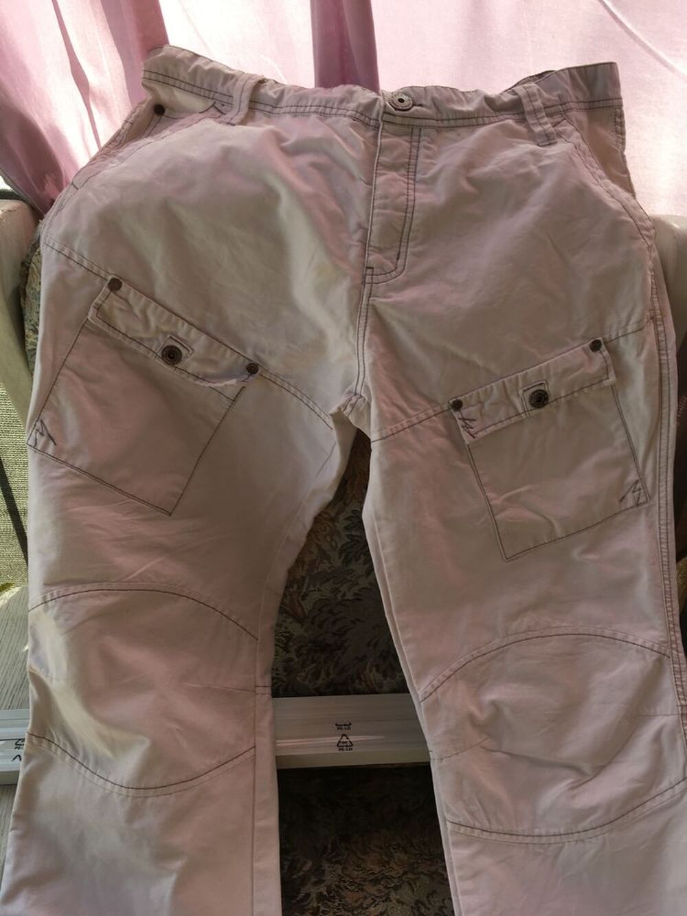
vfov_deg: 61.7
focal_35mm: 29
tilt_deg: -40.7
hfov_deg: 48.2
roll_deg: -1.6
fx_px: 767
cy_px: 458
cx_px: 344
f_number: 2.2
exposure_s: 1/278
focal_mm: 4.15
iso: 25
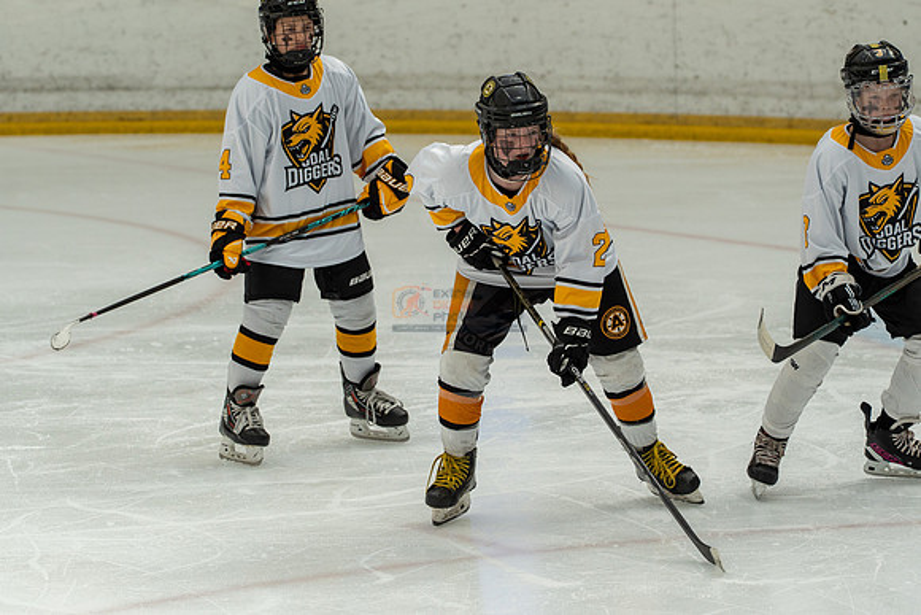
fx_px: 4324
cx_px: 460
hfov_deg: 12.2
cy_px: 308
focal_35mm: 169
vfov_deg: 8.1
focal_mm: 113
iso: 800
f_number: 3.5
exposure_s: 1/1600
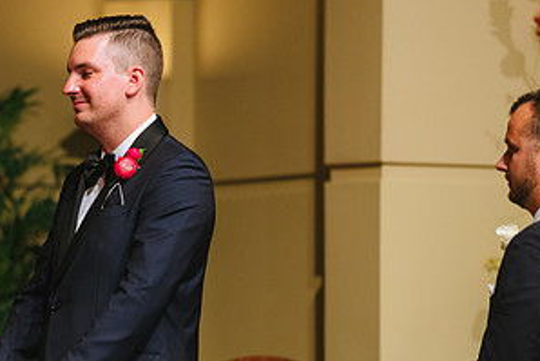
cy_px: 262
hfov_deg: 5.3
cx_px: 34
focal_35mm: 389
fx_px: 5838
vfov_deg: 3.5
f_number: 2.8
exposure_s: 1/200
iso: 1600
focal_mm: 200
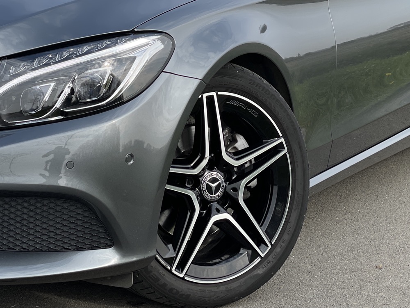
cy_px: 154
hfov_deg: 36.8
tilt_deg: -4.3
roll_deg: -3.2
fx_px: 616
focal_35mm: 52
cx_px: 205
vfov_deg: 28.1
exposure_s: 1/922
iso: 25
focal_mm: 6
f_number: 2
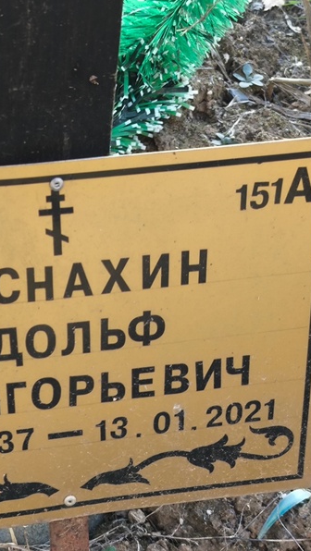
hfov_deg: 16.2
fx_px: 1068
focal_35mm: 73
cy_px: 275
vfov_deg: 29.0
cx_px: -4
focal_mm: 4.71
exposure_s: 1/60
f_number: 1.7
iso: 100
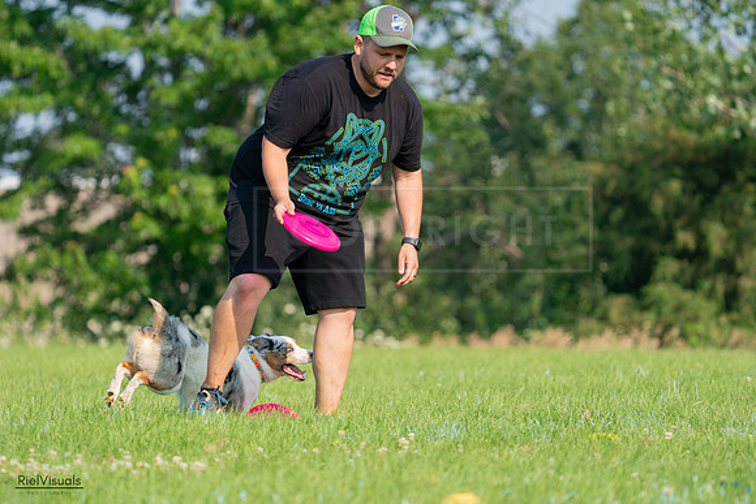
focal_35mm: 321
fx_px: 6742
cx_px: 378
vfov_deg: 4.3
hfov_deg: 6.4
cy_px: 252
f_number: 6.3
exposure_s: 1/4000
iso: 1250
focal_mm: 321
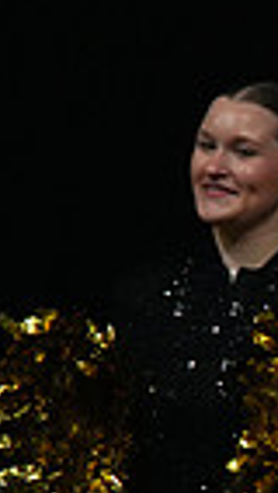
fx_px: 14581
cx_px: 893
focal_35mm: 1114
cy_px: 578
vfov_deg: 1.9
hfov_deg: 1.1
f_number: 5.6
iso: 12800
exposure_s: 1/1000
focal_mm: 260
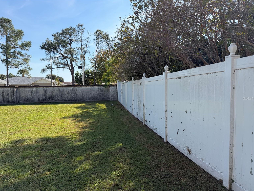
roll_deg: +1.3
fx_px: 183
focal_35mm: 25
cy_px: 98
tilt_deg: -3.9
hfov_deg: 69.4
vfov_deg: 54.9
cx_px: 126
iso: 100
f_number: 1.78
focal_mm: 6.76
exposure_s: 1/3425
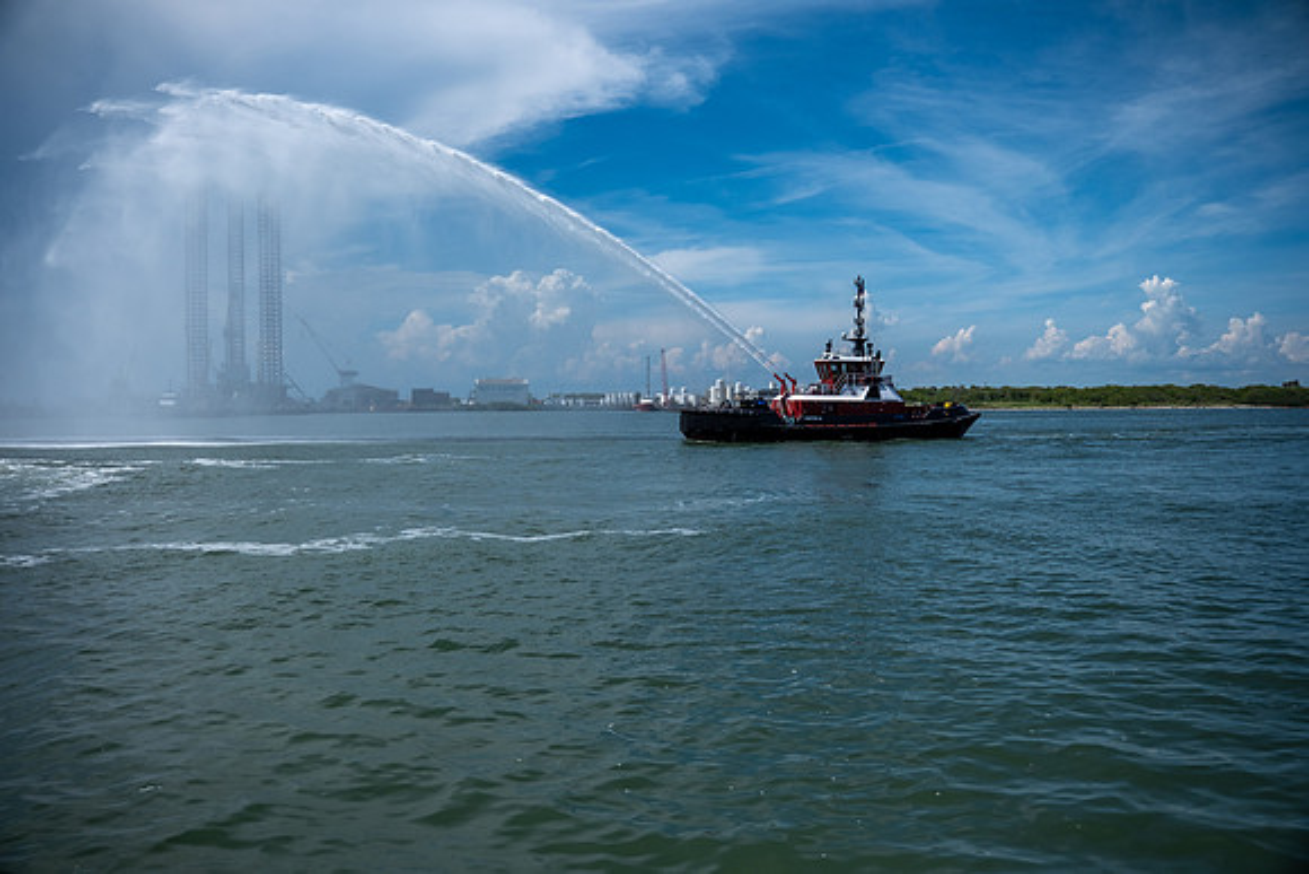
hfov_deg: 65.5
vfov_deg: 46.4
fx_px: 1018
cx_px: 654
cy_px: 437
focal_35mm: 28
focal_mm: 18.4
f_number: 4
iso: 160
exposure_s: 1/4700
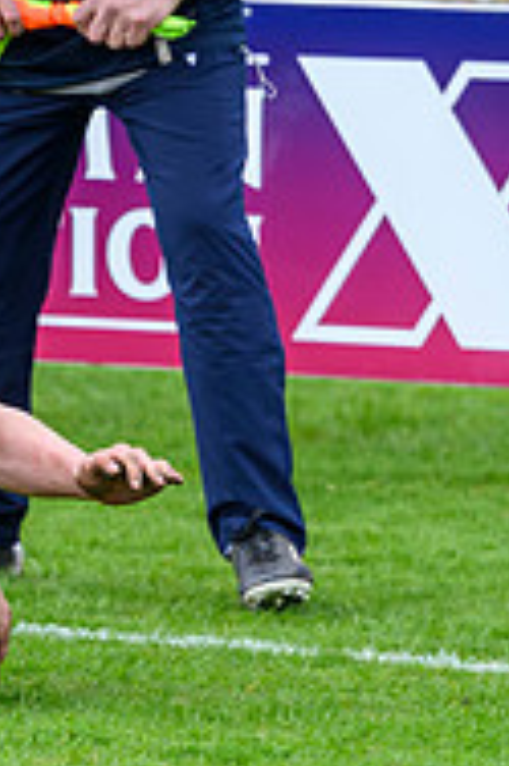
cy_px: 517
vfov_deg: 3.3
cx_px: -375
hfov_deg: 2.2
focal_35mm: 627
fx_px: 13321
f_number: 3.5
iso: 640
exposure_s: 1/1250
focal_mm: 140
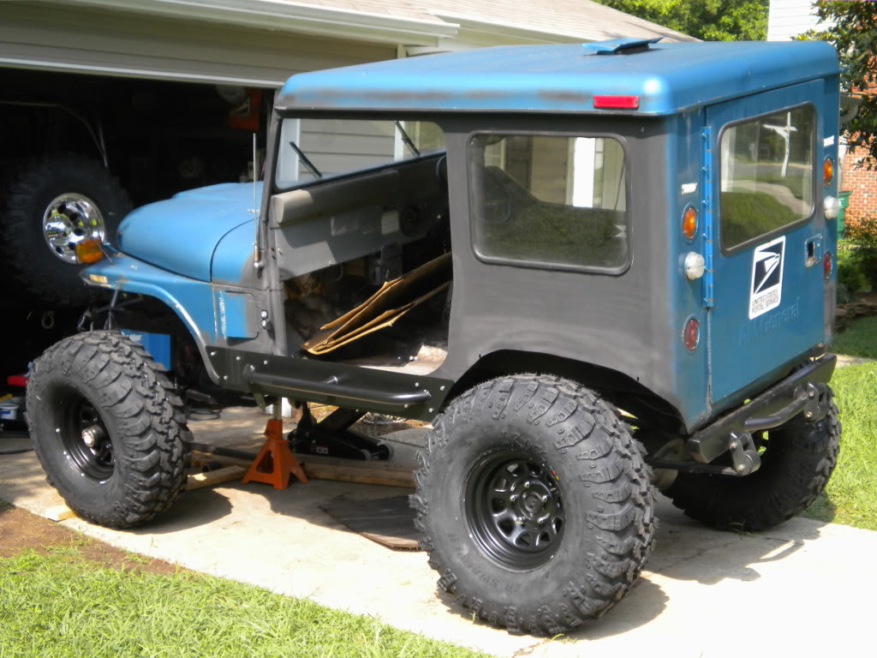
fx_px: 1444
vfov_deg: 25.7
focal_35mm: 57
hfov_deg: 33.8
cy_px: 329
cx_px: 438
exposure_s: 1/479
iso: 195
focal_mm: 10.3
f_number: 4.2
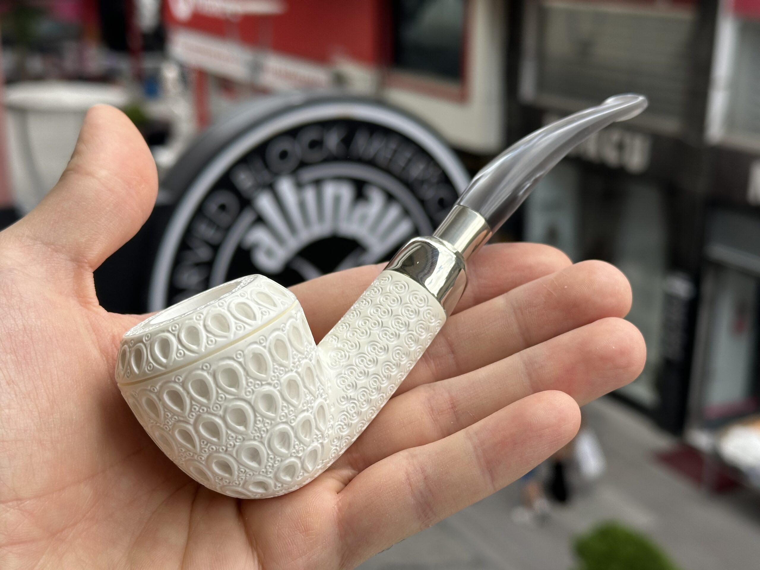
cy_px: 285
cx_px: 380
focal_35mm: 48
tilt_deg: -18.0
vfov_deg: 30.3
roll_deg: -0.7
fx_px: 1054
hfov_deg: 39.7
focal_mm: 6.86
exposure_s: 1/1133
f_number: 1.78
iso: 64
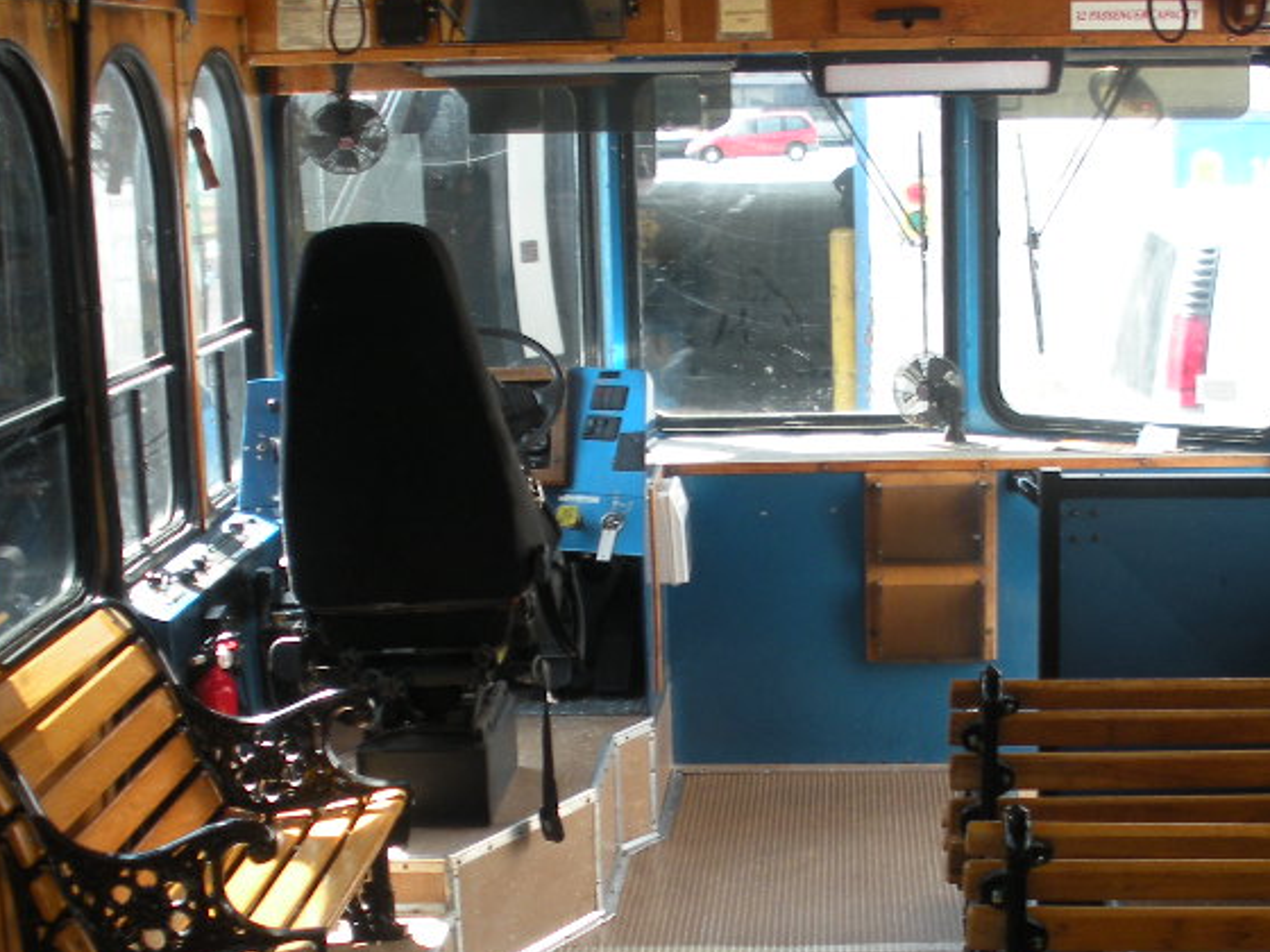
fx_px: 2348
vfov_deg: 22.8
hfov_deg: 30.2
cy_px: 678
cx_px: 737
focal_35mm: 64
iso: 81
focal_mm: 6.3
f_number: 3.5
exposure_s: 1/50.3
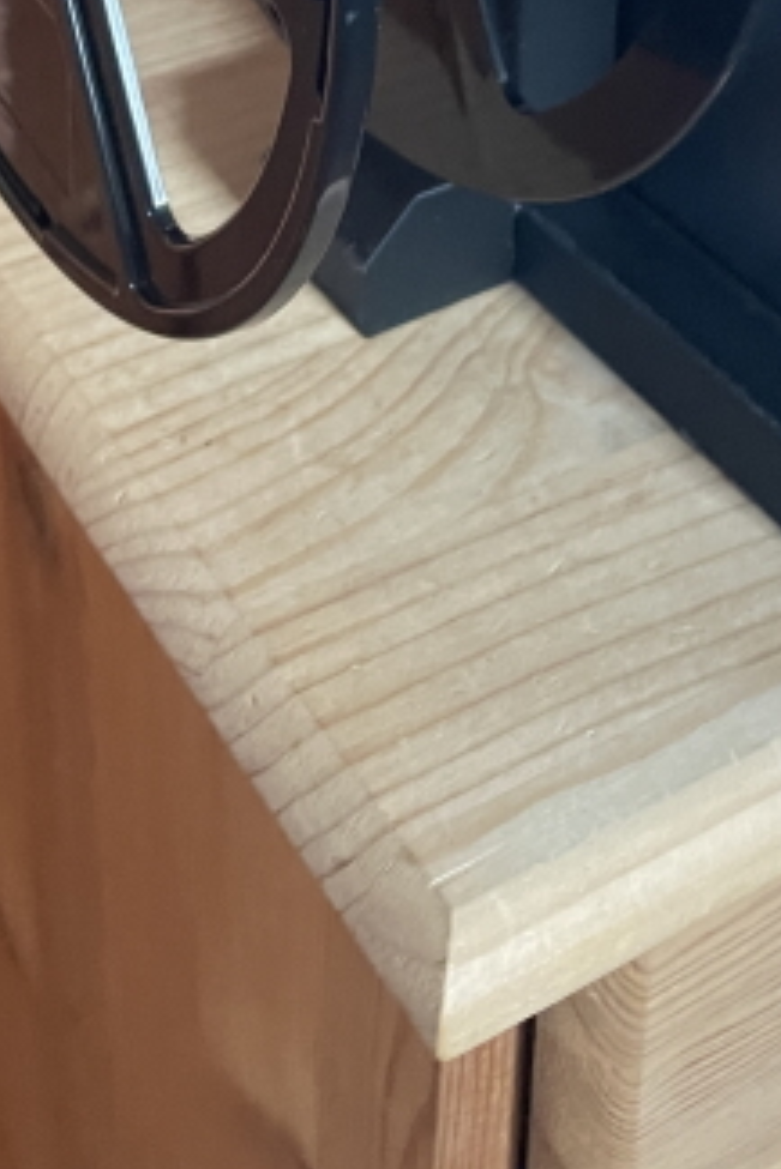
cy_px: -191
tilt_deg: -25.0
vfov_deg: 27.0
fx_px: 2178
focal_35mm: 67
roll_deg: +0.7
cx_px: 261
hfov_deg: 20.3
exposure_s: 1/37
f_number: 1.6
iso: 640
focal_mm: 4.2
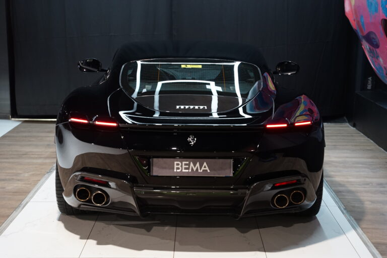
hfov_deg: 32.0
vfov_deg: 21.7
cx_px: 194
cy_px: 129
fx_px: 674
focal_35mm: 63
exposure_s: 1/80
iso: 1250
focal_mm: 62.7
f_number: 2.8
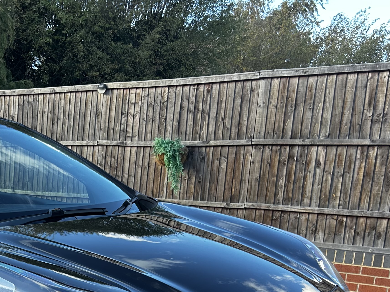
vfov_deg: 22.5
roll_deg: -3.1
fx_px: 687
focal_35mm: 61
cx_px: 19
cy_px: 329
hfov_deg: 29.9
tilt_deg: -12.5
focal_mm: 5.7
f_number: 1.5
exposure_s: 1/136
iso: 32
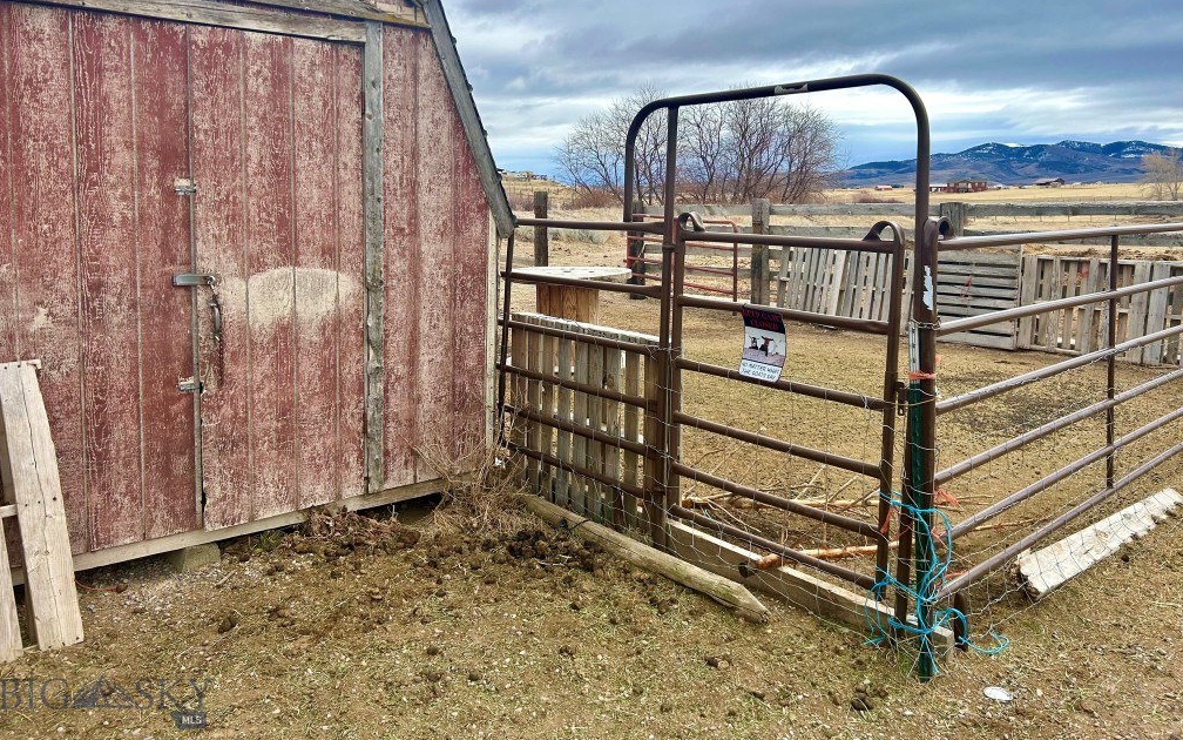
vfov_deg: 44.3
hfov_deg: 66.5
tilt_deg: -4.7
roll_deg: +0.9
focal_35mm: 28
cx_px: 587
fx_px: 903
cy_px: 294
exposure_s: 1/3077
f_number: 1.5
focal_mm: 5.7
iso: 50
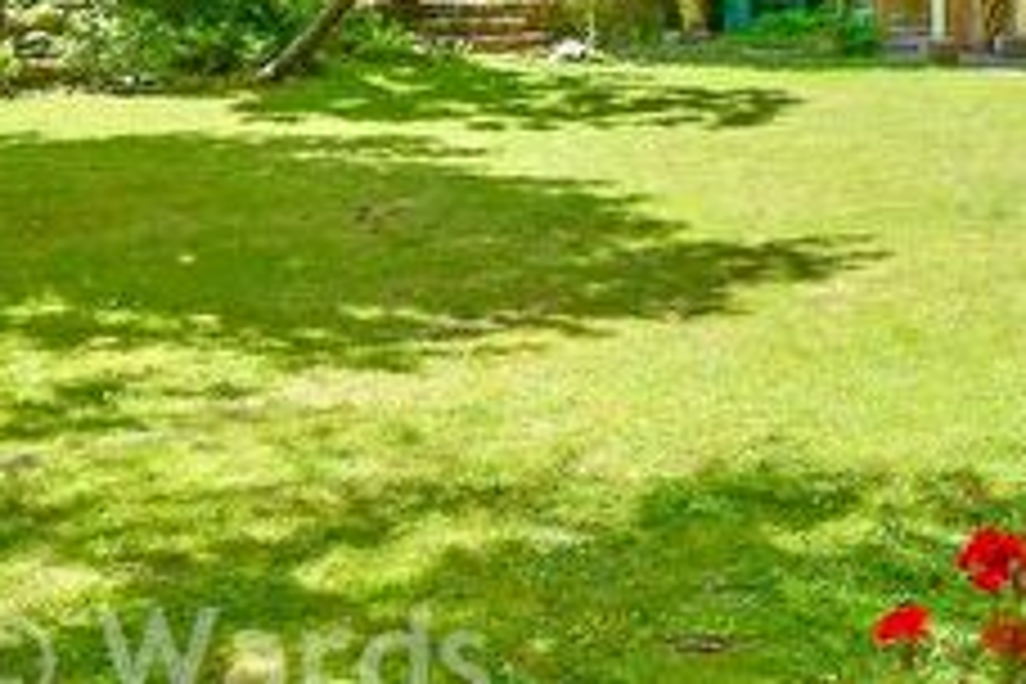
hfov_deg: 38.8
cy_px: -61
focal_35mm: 46
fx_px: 1311
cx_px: 981
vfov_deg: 26.9
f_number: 8
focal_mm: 10
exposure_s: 1/800
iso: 320
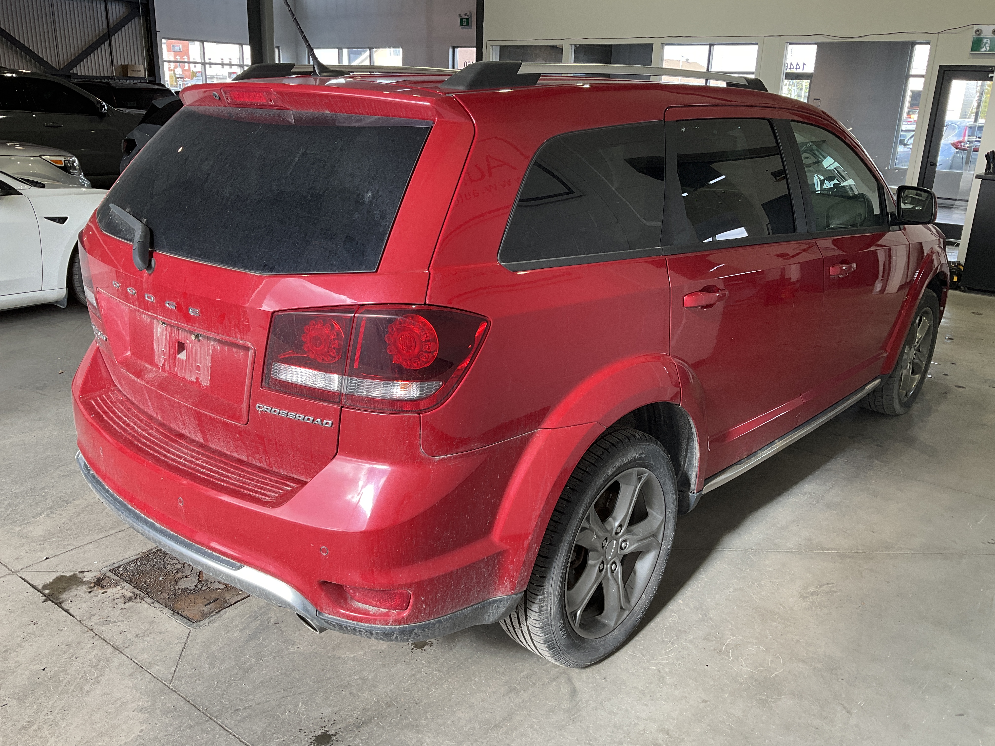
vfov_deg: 48.2
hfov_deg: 61.7
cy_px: 373
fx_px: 834
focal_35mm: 29
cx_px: 498
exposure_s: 1/122
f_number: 1.8
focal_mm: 3
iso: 40
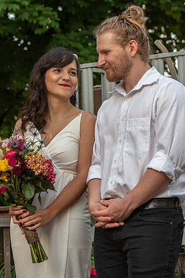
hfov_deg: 11.8
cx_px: 25
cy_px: 128
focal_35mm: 115
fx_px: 887
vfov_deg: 17.8
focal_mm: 70
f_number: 4
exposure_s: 1/200
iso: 100
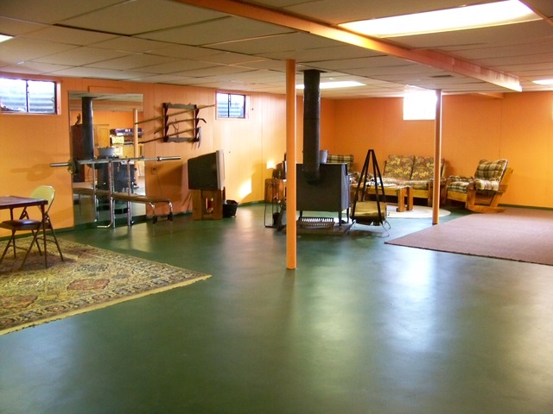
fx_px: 527
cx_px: 276
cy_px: 207
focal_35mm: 33
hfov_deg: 55.4
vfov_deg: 42.9
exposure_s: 1/15
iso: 400
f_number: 2.8
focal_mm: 5.85
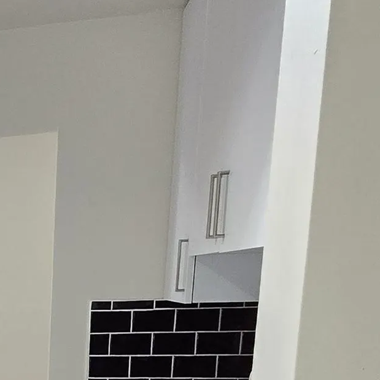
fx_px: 708
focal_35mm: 57
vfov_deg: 26.8
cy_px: 452
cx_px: -238
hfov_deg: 22.5
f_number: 2.2
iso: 320
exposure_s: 1/60
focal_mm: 2.2
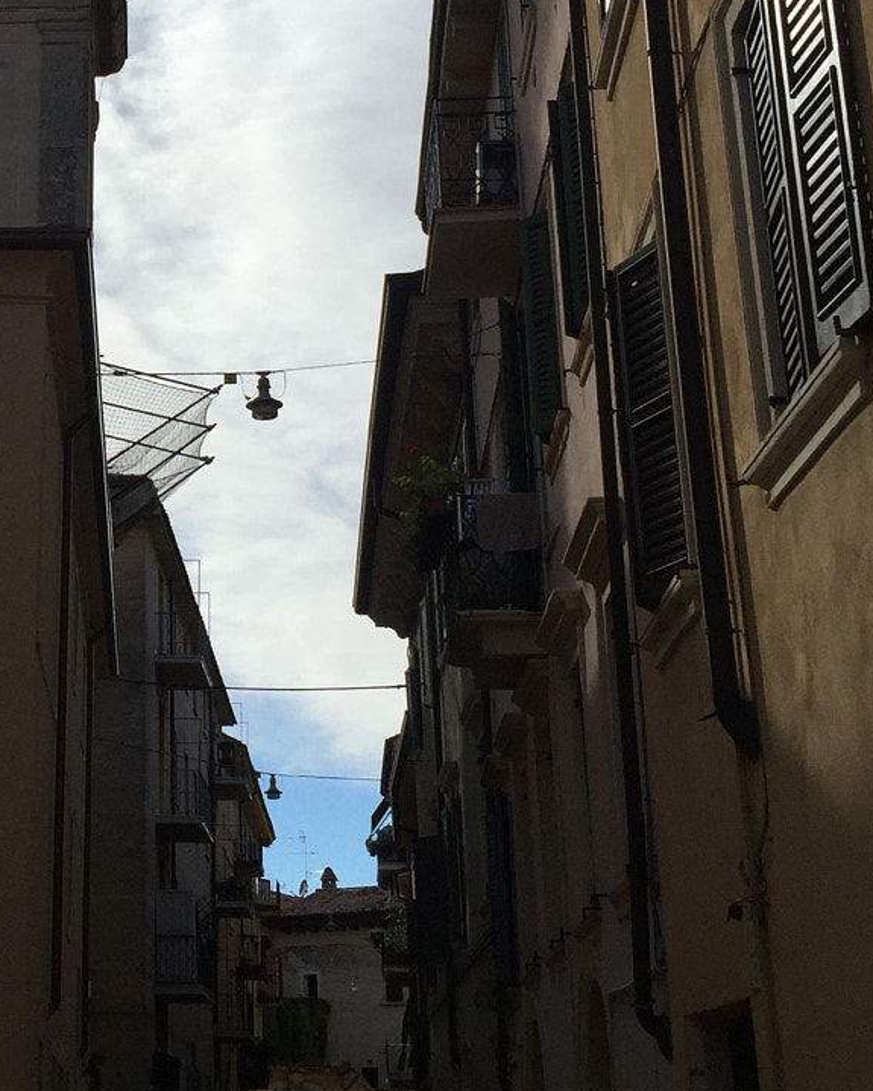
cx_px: -8
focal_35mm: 63
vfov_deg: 29.6
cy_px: 297
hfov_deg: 23.2
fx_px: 2035
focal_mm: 4.15
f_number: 2.2
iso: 32
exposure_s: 1/4950
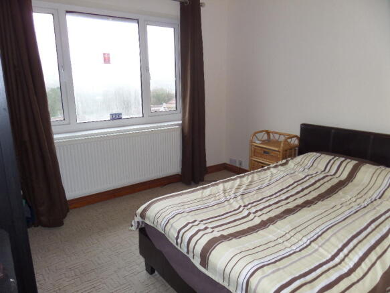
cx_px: 195
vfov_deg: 56.8
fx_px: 270
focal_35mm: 24
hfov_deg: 71.6
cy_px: 146
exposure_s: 1/30
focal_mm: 4
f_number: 3.2
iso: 120
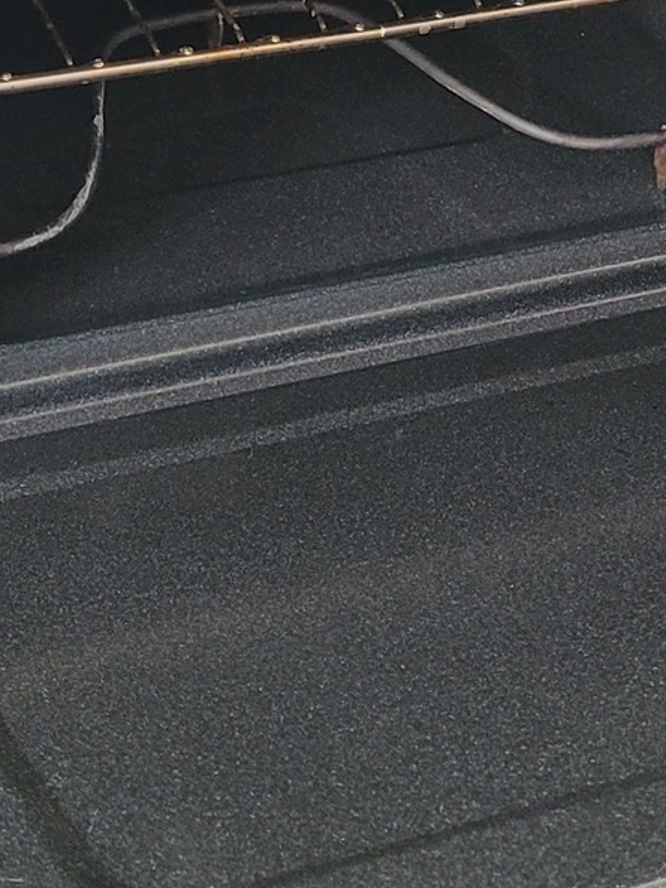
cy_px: 115
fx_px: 2590
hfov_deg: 14.6
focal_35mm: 101
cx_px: 489
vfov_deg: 19.2
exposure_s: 1/40
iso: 200
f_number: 1.8
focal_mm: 5.4
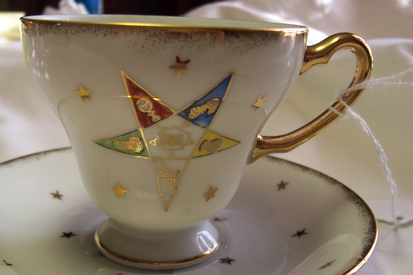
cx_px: 173
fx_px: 516
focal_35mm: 45
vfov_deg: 29.7
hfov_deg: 43.5
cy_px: 172
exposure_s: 1/60
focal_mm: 5.6
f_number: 2.8
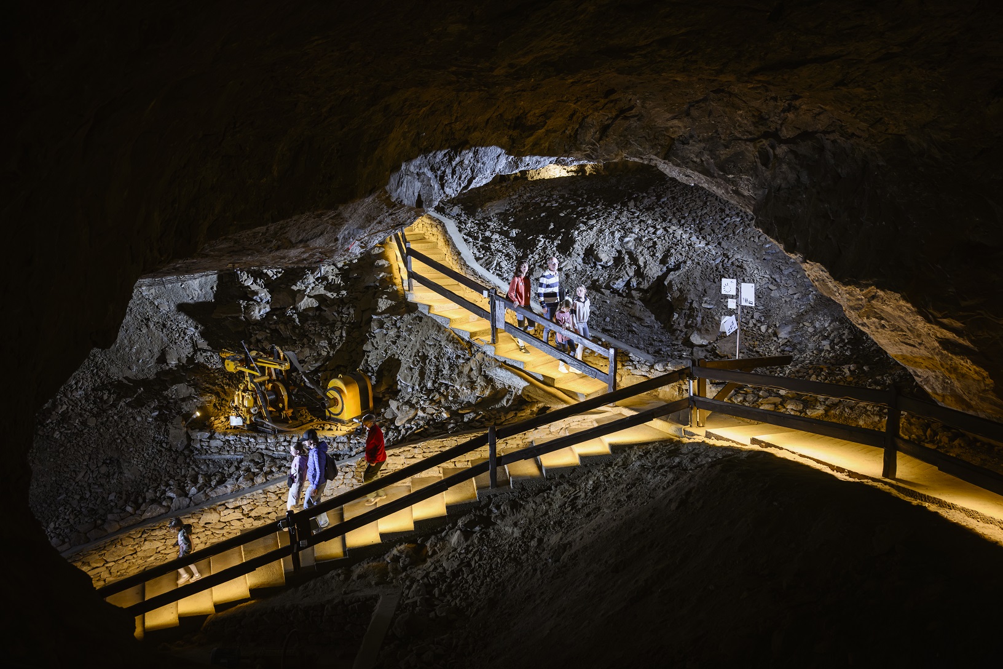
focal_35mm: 31
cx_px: 502
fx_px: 864
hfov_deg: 60.3
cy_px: 334
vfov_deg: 42.3
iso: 1000
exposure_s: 1/60
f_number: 2.8
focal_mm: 31
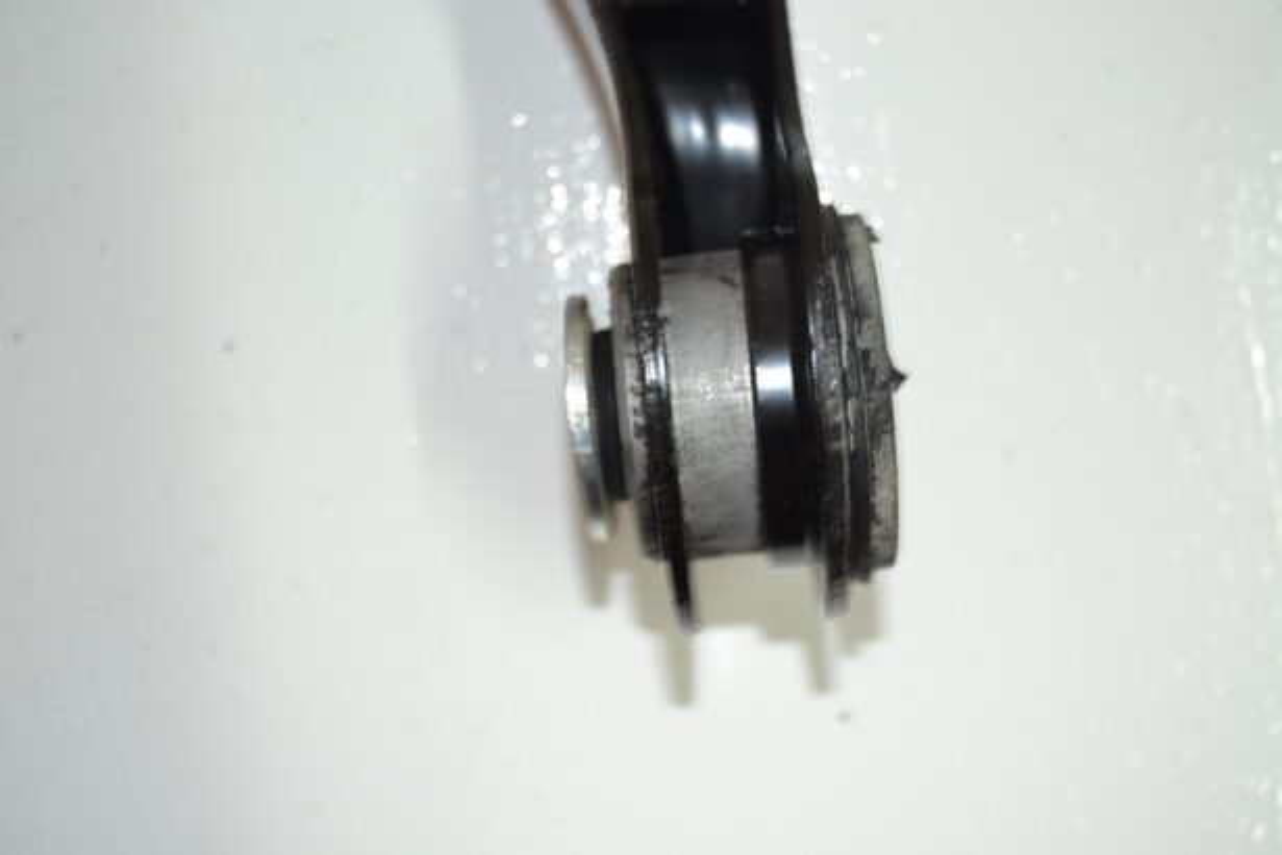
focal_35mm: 51
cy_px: 428
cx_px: 641
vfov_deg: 26.5
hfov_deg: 38.9
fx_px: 1816
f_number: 4.5
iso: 200
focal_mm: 34
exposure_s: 1/13
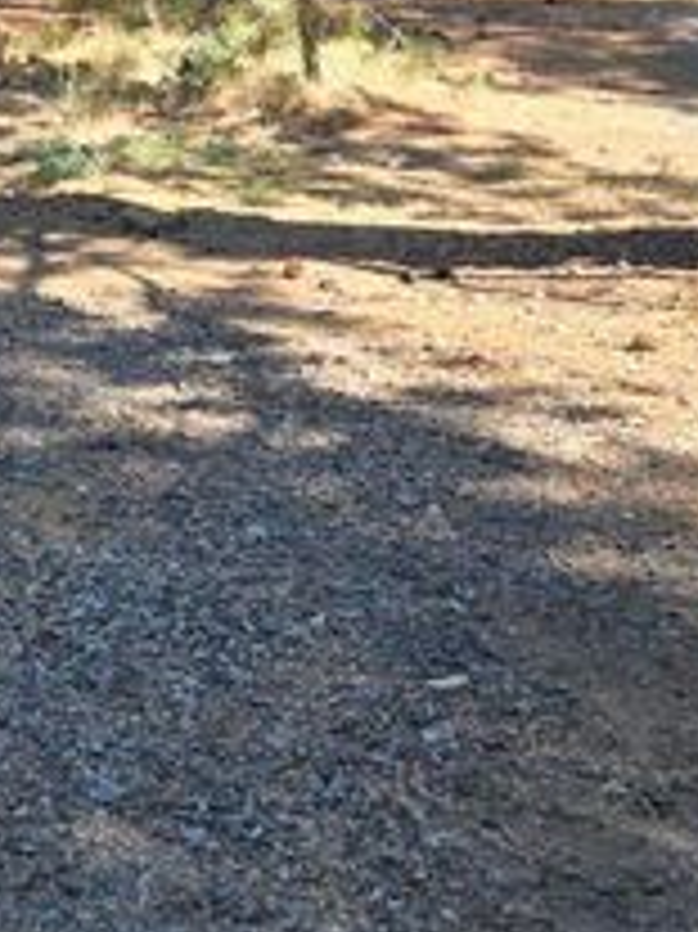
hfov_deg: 18.8
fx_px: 1992
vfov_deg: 25.2
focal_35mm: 74
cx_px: -131
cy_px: 25
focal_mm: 5.4
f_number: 1.8
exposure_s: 1/1232
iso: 80
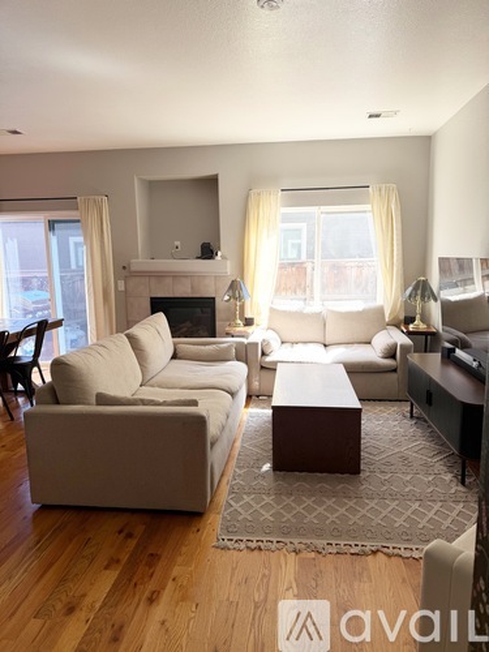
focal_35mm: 24
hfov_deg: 56.8
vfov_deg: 71.6
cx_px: 244
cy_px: 326
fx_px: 452
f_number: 1.78
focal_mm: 6.76
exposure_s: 1/214
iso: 64
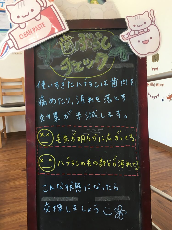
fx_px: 192
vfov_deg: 61.7
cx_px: 86
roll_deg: +1.7
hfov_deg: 48.2
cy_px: 115
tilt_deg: -10.2
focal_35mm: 29
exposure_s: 1/30
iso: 50
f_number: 2.2
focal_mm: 4.15
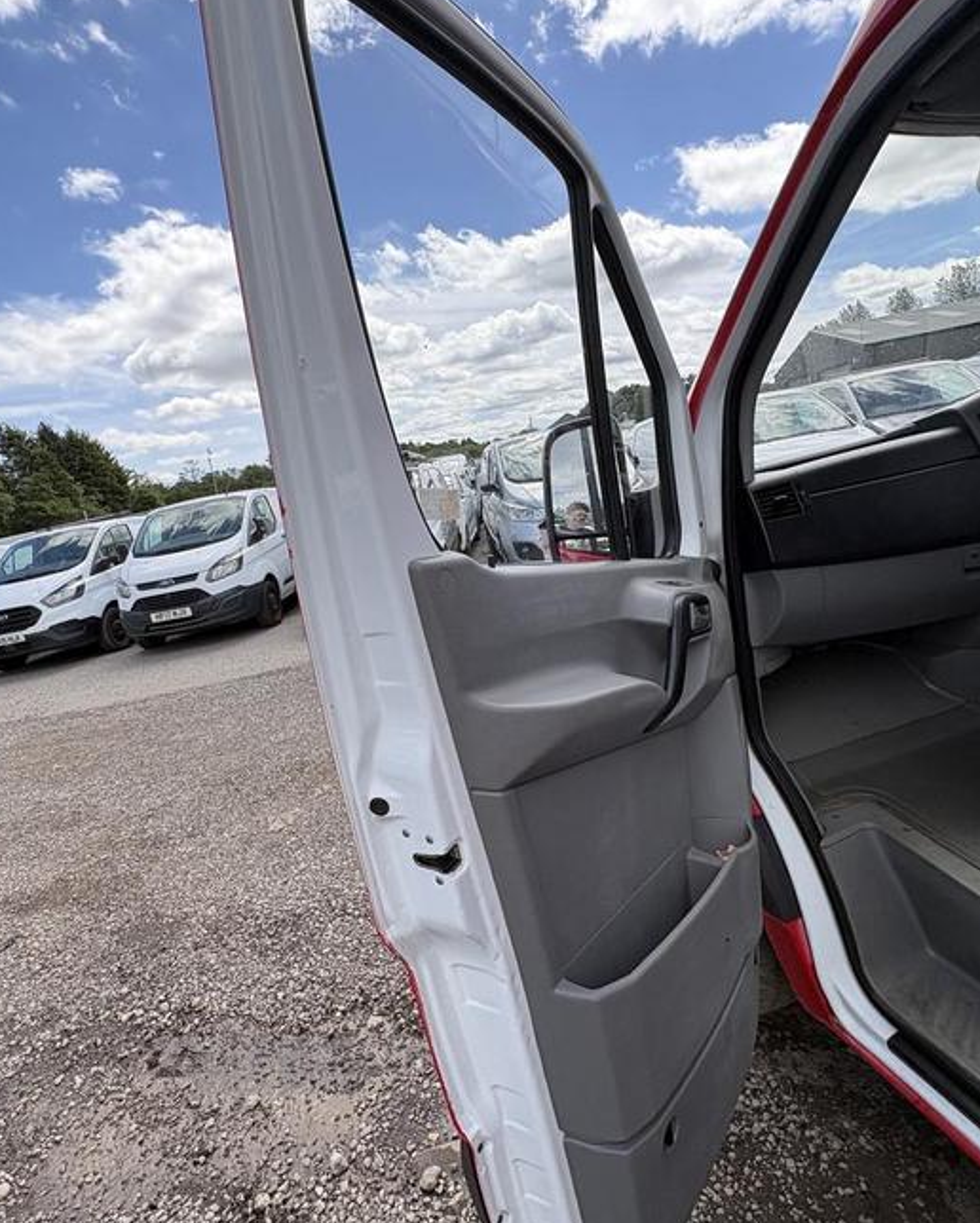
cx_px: 463
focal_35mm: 19
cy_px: 596
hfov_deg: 70.8
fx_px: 688
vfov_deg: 83.2
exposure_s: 1/779
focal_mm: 2.22
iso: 40
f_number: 2.2
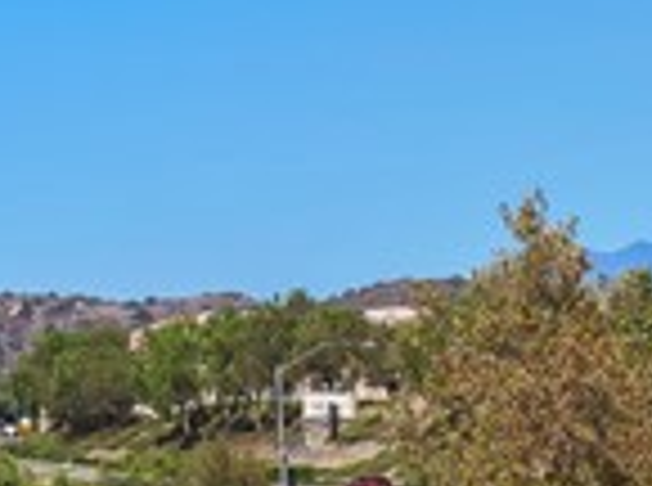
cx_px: 809
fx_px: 3194
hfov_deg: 11.4
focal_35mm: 170
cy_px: 1143
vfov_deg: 8.1
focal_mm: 8.67
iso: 100
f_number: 1.8
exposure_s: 1/3000
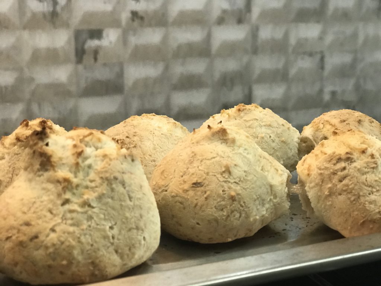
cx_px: 190
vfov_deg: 25.7
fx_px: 627
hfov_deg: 33.8
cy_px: 143
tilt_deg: -11.2
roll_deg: +0.7
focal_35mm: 57
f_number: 2.8
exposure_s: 1/60
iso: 320
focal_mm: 6.6
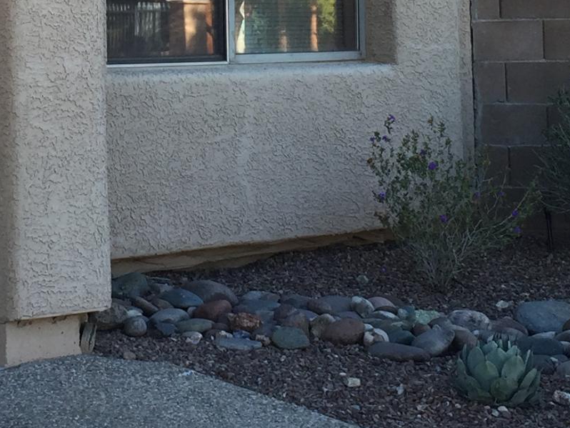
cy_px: -90
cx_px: 98
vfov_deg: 13.2
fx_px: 1795
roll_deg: +0.2
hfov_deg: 17.9
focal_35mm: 109
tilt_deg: +5.9
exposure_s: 1/278
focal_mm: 4.15
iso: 32
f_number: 2.2
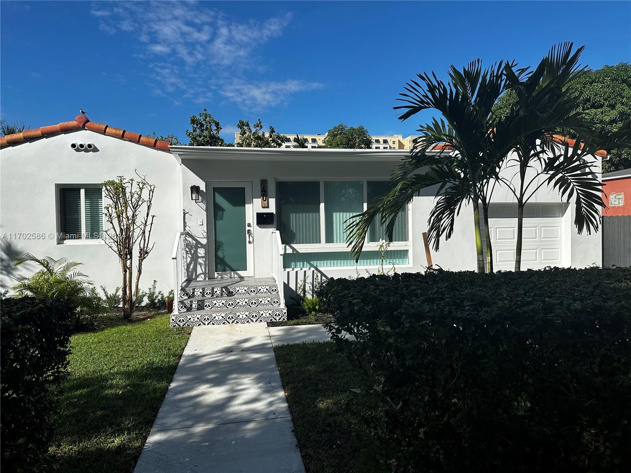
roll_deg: +0.6
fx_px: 437
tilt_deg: +0.0
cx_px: 316
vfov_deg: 56.8
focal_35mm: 24
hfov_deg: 71.6
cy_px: 236
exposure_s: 1/6211
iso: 80
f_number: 1.78
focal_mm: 6.86
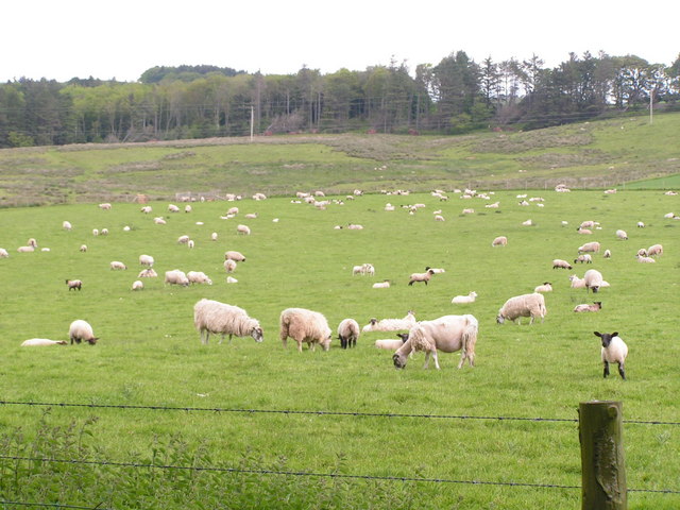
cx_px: 340
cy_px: 255
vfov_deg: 13.3
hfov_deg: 17.7
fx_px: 2180
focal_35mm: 111
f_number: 4
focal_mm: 18.5
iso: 50
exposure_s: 1/160
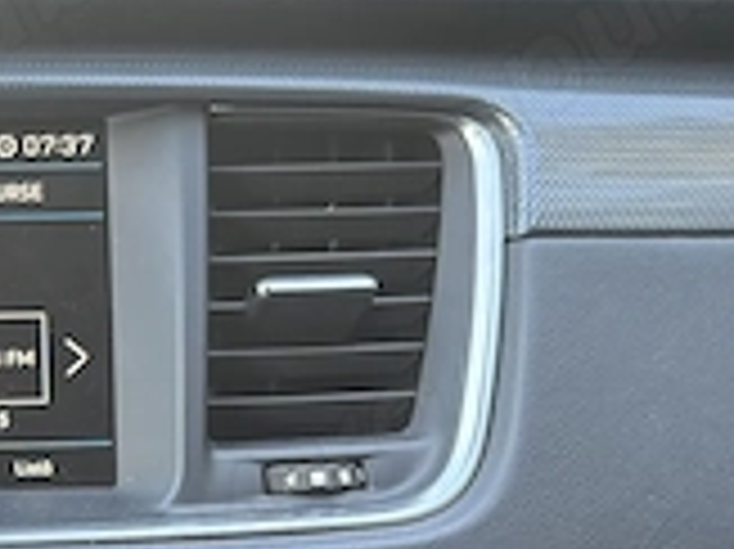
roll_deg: +0.0
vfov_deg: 14.9
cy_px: 639
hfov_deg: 19.2
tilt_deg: -23.3
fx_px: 2034
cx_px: -162
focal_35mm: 96
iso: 125
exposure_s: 1/121
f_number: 1.6
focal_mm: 5.96
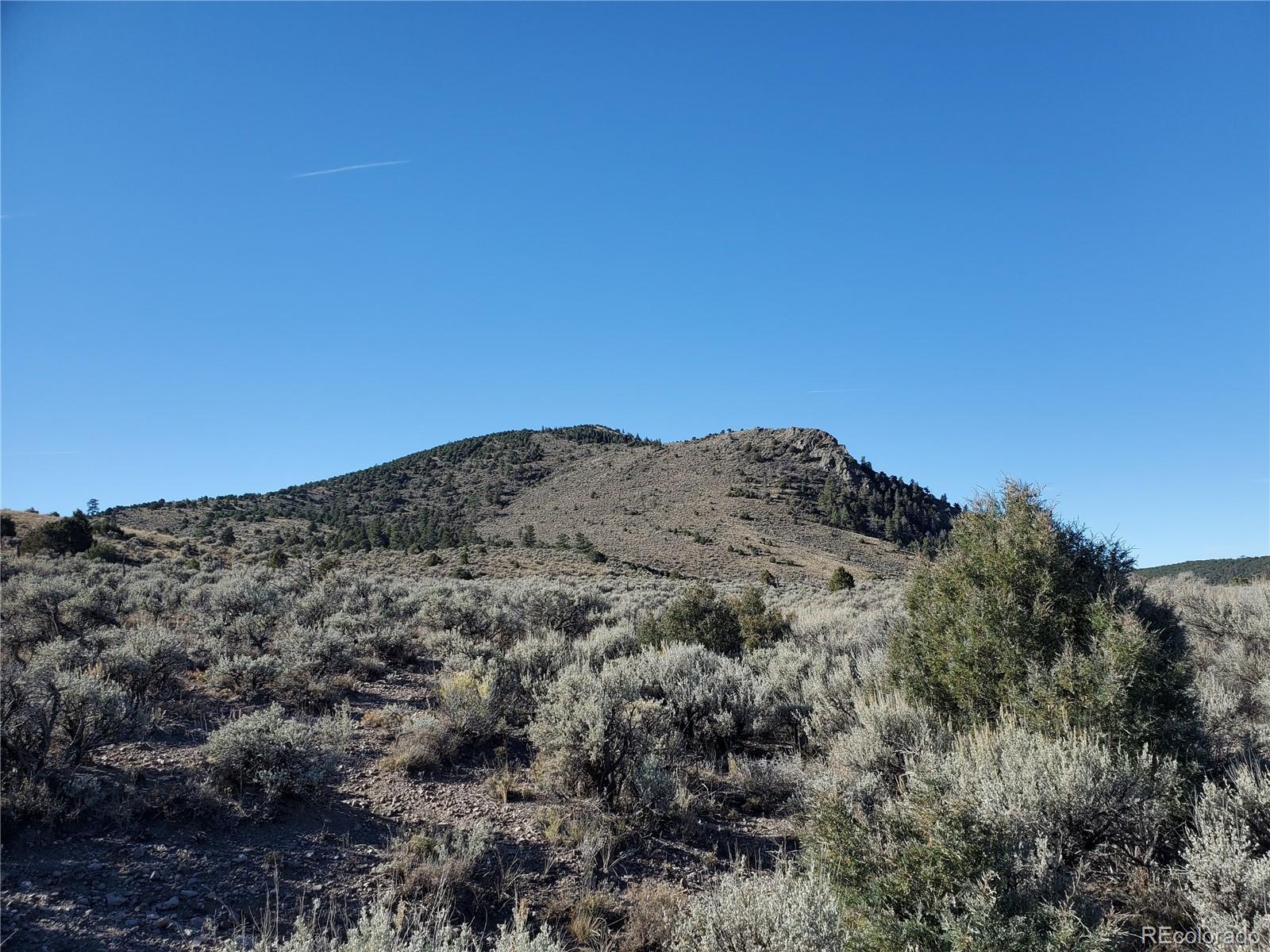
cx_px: 635
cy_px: 476
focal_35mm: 26
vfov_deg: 53.1
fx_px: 954
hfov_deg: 67.3
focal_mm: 4.3
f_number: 2.4
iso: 50
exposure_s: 1/992
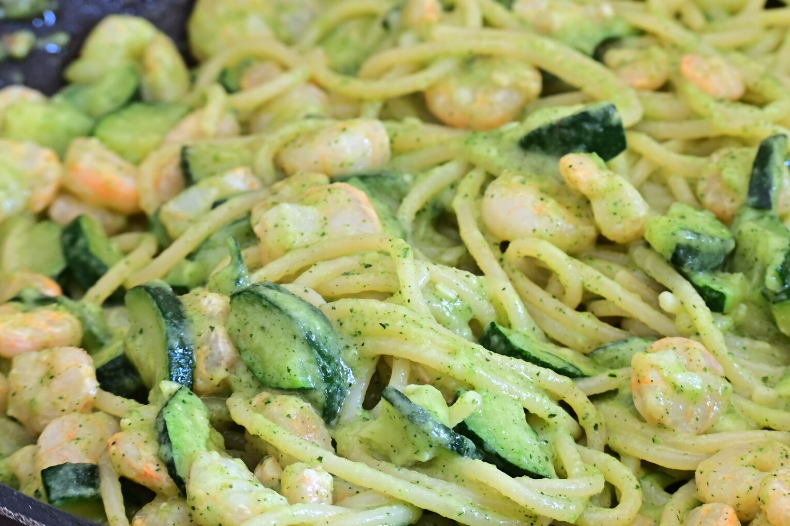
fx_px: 3092
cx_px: 493
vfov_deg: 9.7
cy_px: 203
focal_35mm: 141
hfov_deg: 14.5
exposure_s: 1/10
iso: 200
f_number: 7.1
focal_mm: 56
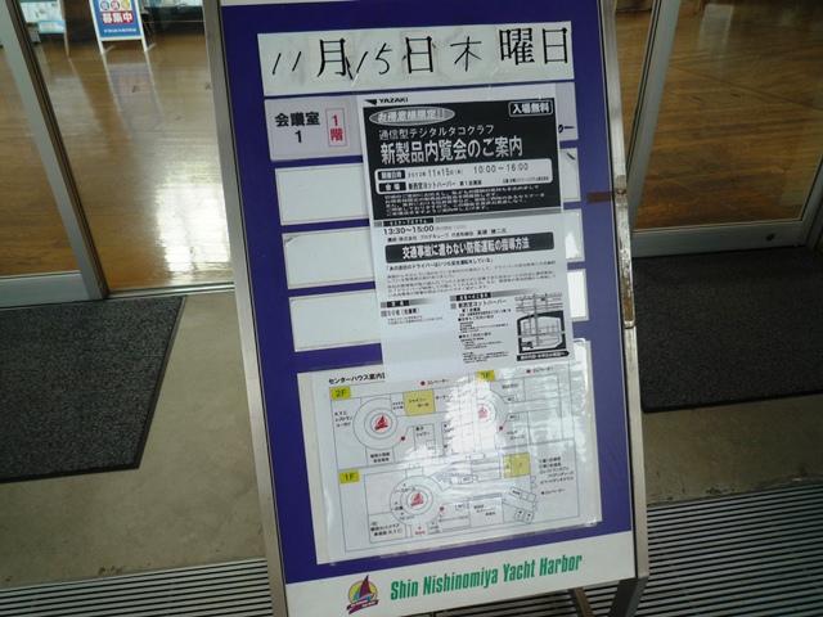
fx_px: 594
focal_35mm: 25
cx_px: 412
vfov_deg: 54.9
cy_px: 308
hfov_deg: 69.4
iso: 100
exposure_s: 1/100
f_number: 2.8
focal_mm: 4.4
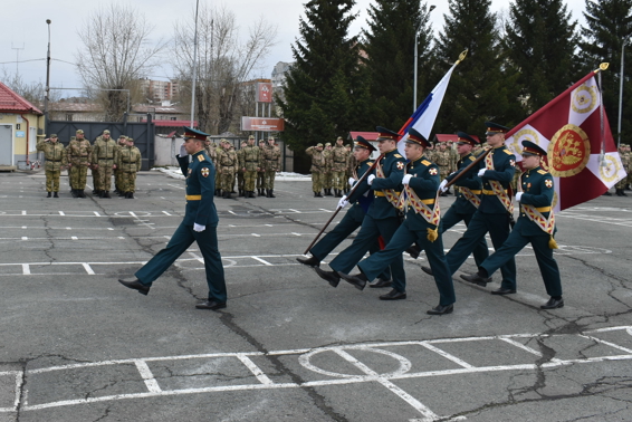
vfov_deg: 31.9
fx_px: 732
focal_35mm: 42
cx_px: 253
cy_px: 145
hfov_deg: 46.5
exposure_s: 1/250
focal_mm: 21
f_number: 8
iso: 160
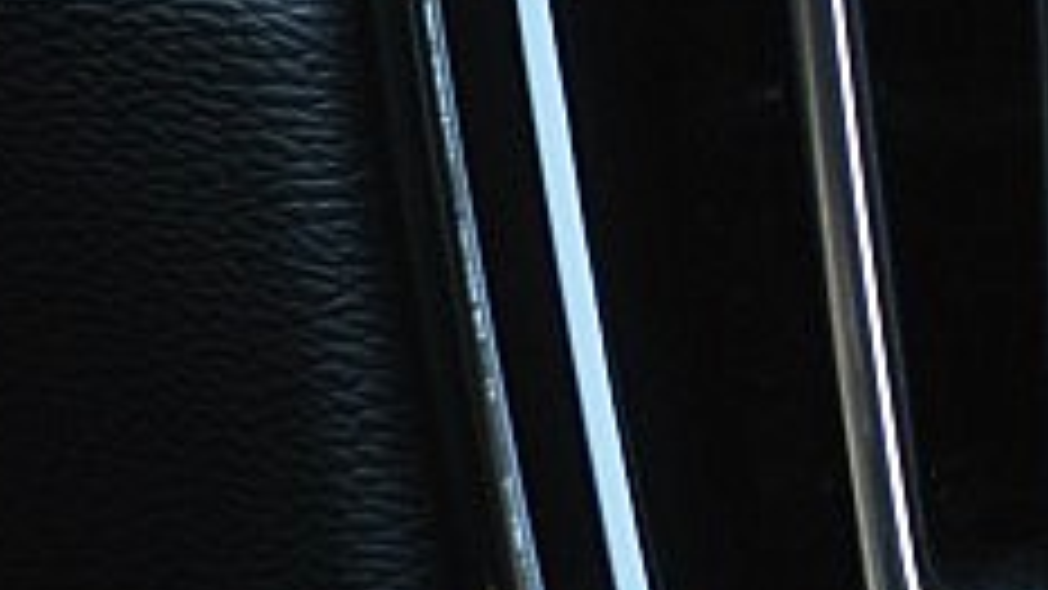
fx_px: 6696
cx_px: 2577
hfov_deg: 8.2
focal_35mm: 241
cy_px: -585
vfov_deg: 5.0
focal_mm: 22
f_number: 5.6
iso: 800
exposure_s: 1/60
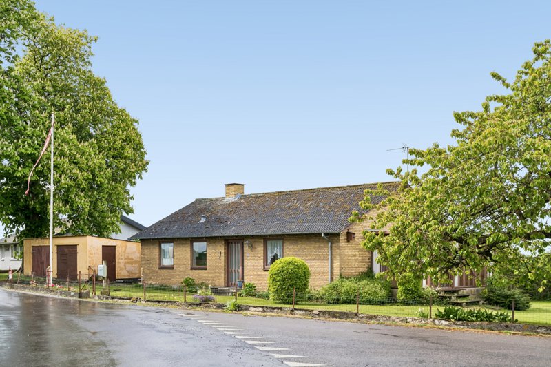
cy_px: 184
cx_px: 276
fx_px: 666
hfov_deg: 45.0
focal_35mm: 44
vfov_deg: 30.8
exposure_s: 1/250
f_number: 7.1
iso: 200
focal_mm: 29
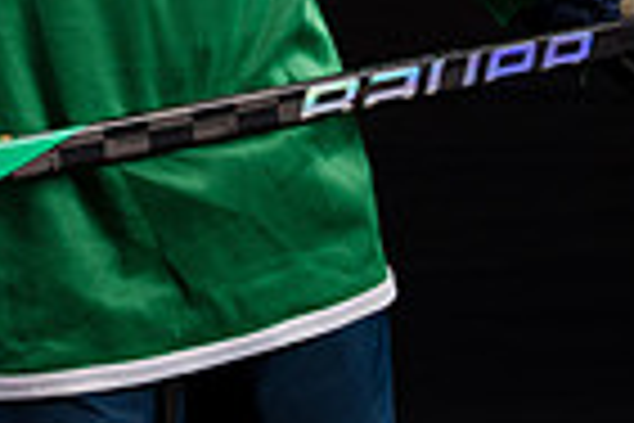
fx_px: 3152
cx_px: 171
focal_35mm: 179
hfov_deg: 11.5
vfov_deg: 7.4
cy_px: -358
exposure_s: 1/160
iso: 80
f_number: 3.2
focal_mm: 43.6
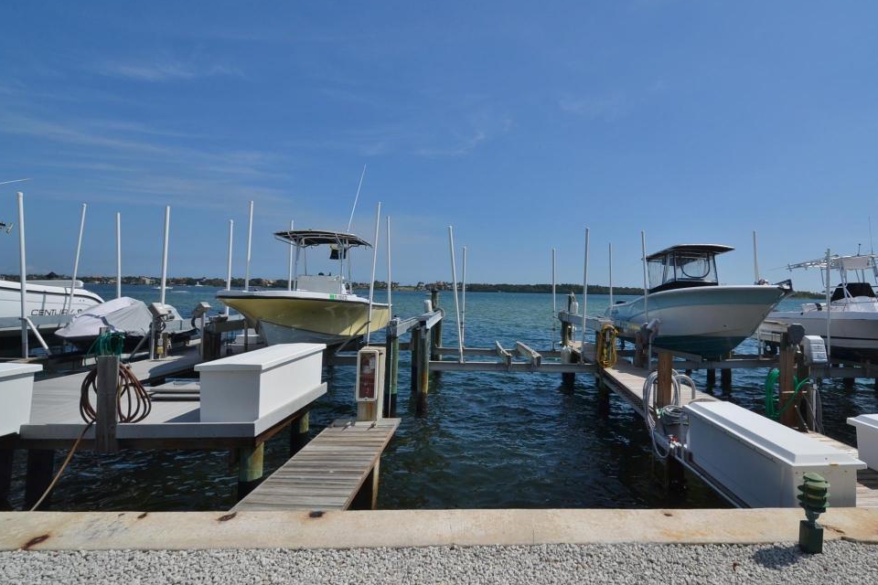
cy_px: 281
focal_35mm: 18
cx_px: 502
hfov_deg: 89.4
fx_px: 439
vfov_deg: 67.4
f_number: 9
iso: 100
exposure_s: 1/320
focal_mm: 10
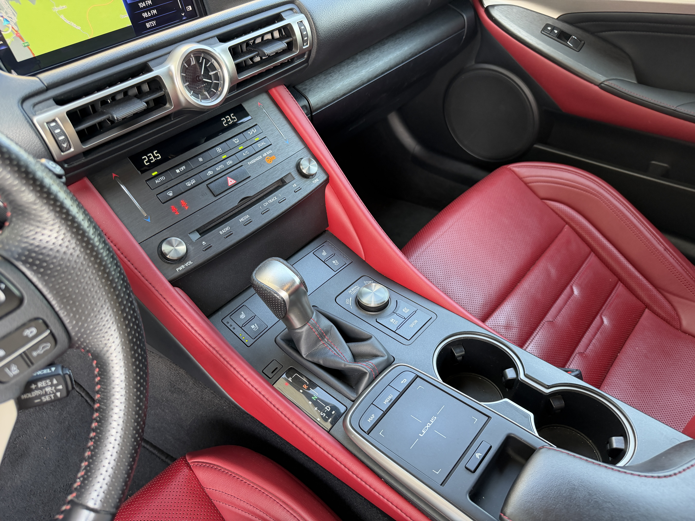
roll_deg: +4.0
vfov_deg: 56.8
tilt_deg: -40.7
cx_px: 348
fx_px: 482
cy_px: 260
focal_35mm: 24
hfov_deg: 71.6
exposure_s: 1/86
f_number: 1.78
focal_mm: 6.76
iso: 200
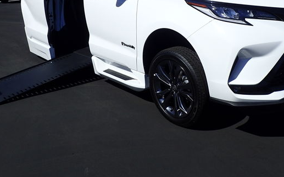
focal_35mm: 41
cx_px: 156
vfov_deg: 30.0
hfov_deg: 48.1
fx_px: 317
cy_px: 20
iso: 100
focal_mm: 4.5
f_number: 8
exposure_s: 1/400
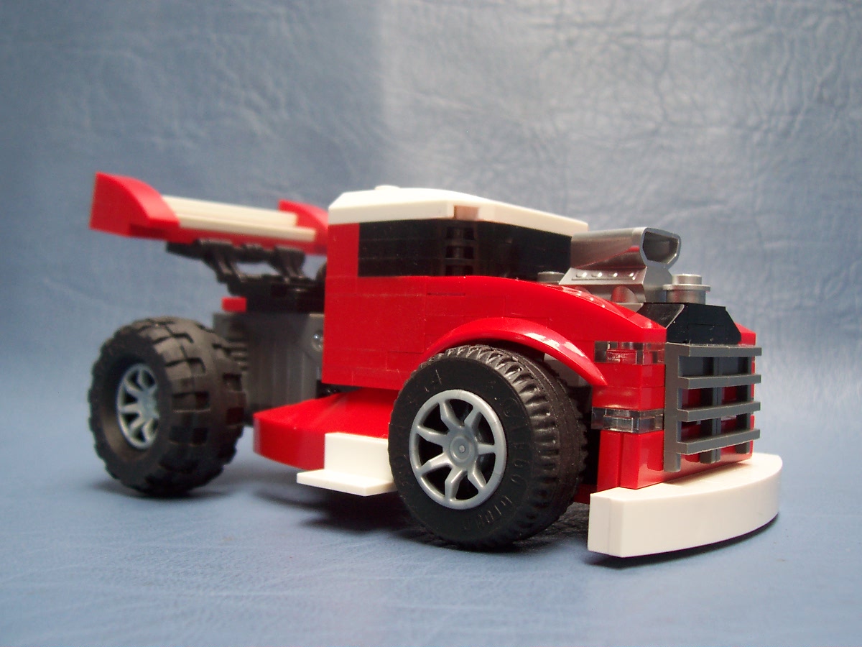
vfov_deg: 38.7
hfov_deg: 50.1
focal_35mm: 37
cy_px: 324
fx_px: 921
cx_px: 431
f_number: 2.8
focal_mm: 5.6
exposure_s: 1/45
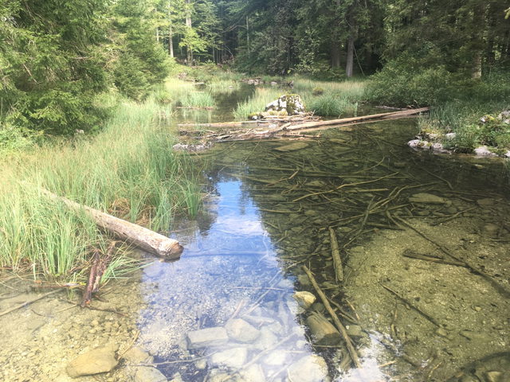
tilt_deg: -19.3
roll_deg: +0.7
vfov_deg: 48.2
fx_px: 427
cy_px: 191
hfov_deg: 61.7
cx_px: 255
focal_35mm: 29
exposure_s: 1/112
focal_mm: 4.15
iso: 25
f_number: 2.2
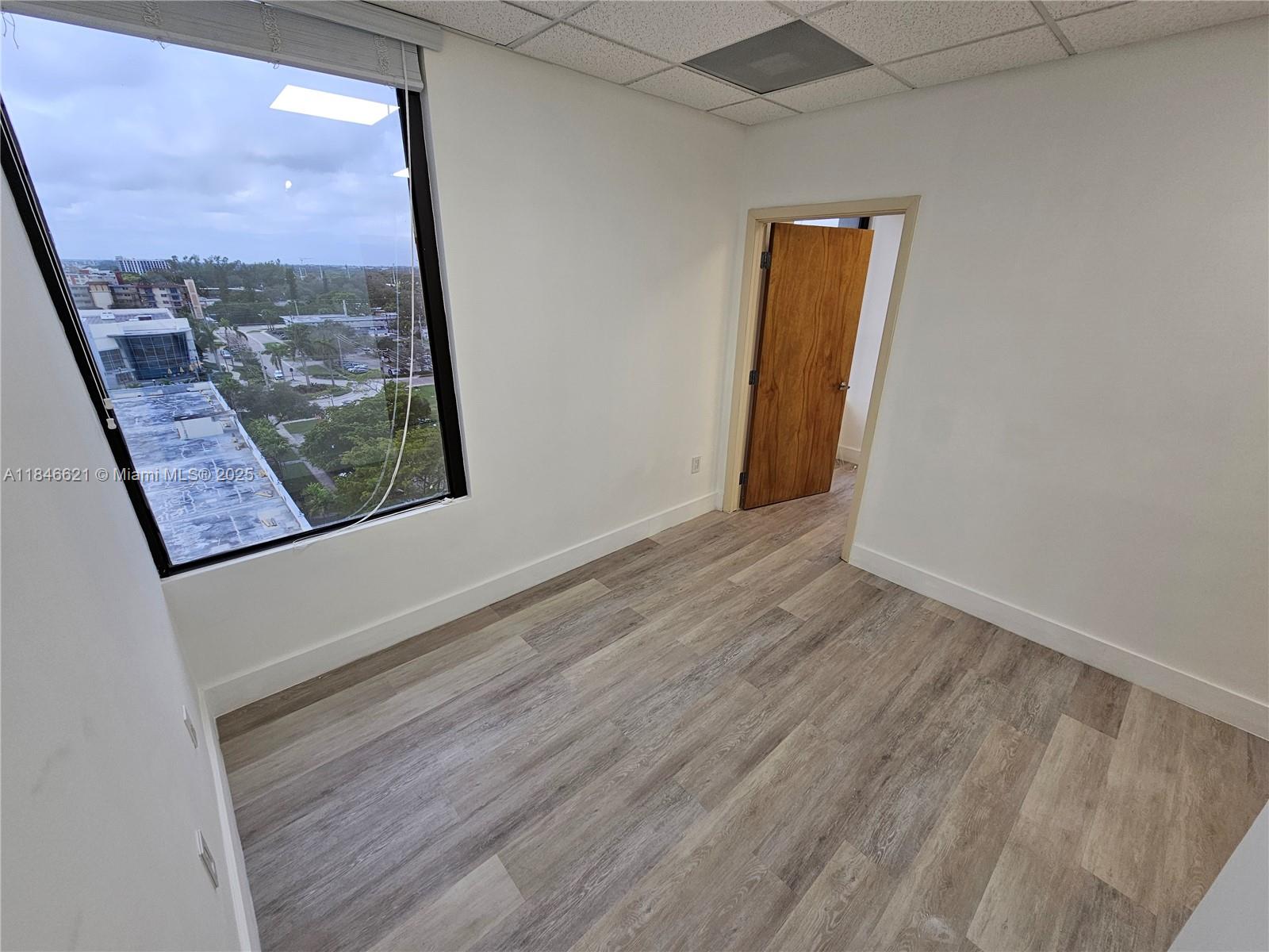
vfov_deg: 89.9
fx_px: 477
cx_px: 634
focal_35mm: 13
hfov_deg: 106.2
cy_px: 476
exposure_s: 1/120
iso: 64
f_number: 2.2
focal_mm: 2.2
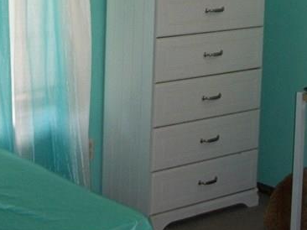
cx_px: 143
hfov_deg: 20.0
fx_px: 869
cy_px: -56
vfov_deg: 14.5
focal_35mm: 98
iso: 160
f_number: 3.1
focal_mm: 6.3
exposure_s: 1/30
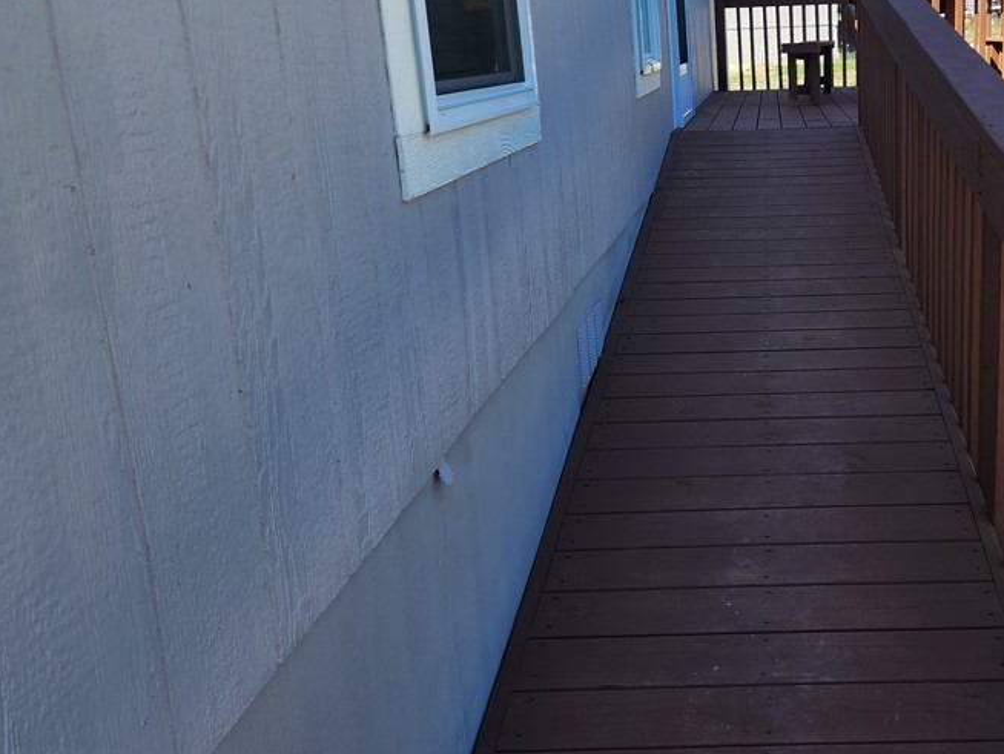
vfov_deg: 39.5
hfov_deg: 49.2
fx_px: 1045
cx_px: 758
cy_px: 290
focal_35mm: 36
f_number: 1.8
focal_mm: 6.4
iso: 12
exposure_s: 1/328
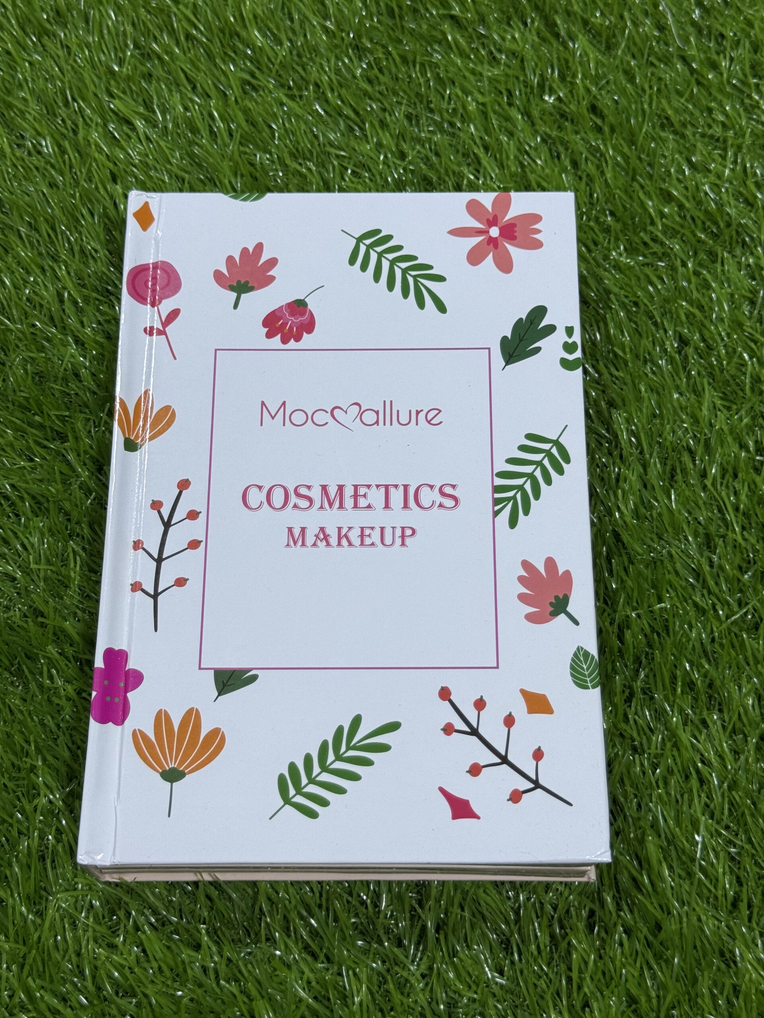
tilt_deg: -67.5
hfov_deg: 30.3
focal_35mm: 48
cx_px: 382
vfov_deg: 39.7
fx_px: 1413
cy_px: 509
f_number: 1.78
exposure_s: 1/218
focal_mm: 6.76
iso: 50
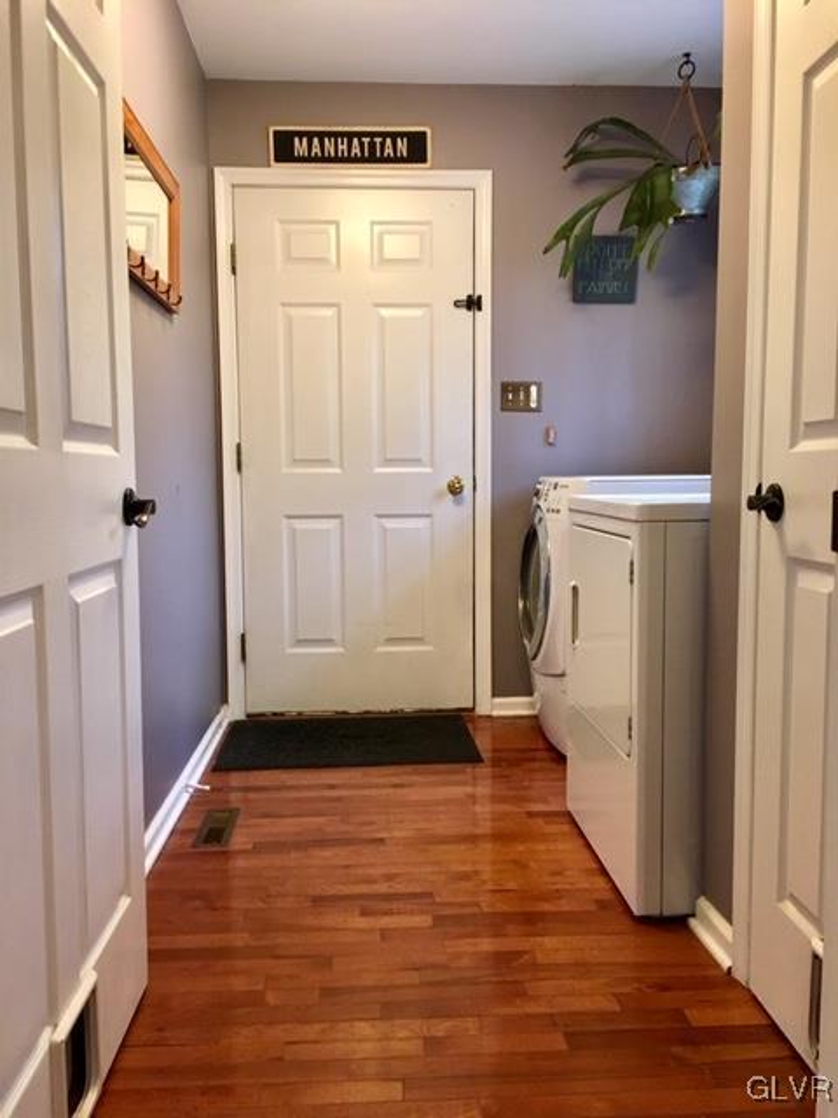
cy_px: 559
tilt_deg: -5.3
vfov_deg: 61.7
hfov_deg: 48.2
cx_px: 419
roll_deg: +0.7
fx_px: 936
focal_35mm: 29
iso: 125
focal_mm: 4.15
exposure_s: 1/30
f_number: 2.2
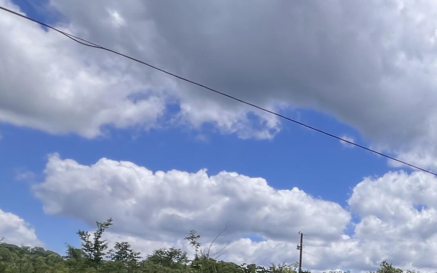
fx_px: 441
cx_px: 522
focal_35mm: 37
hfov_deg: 38.9
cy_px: 307
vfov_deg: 30.5
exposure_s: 1/2660
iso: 32
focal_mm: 1.57
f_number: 1.8
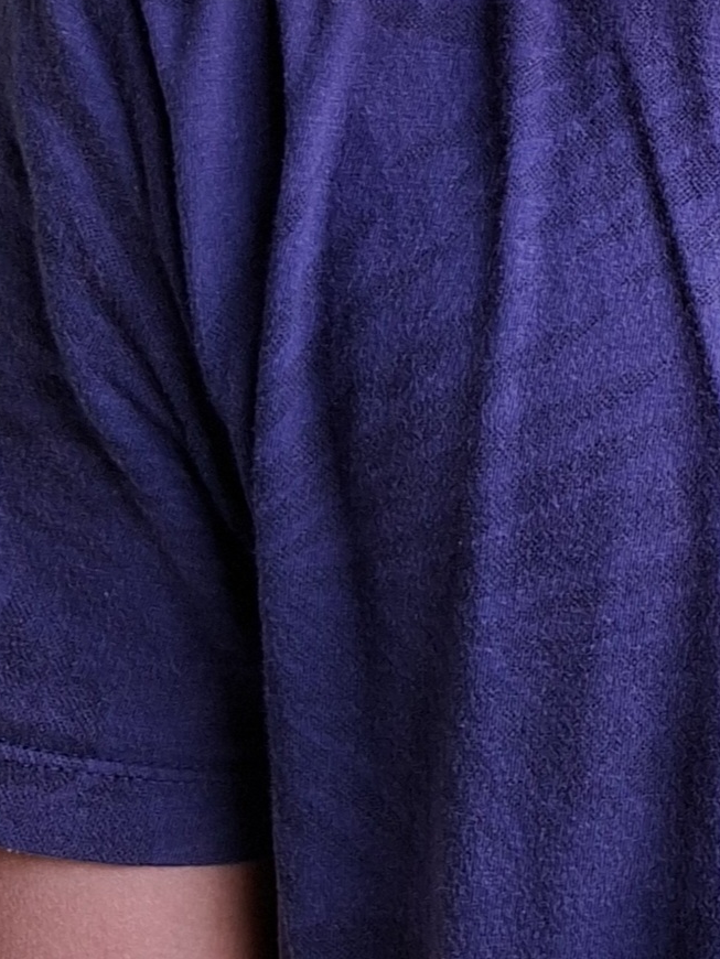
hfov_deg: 16.6
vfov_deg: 19.8
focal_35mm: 81
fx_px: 2245
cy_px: -596
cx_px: 1085
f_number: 1.8
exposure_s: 1/120
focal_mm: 5.54
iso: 100
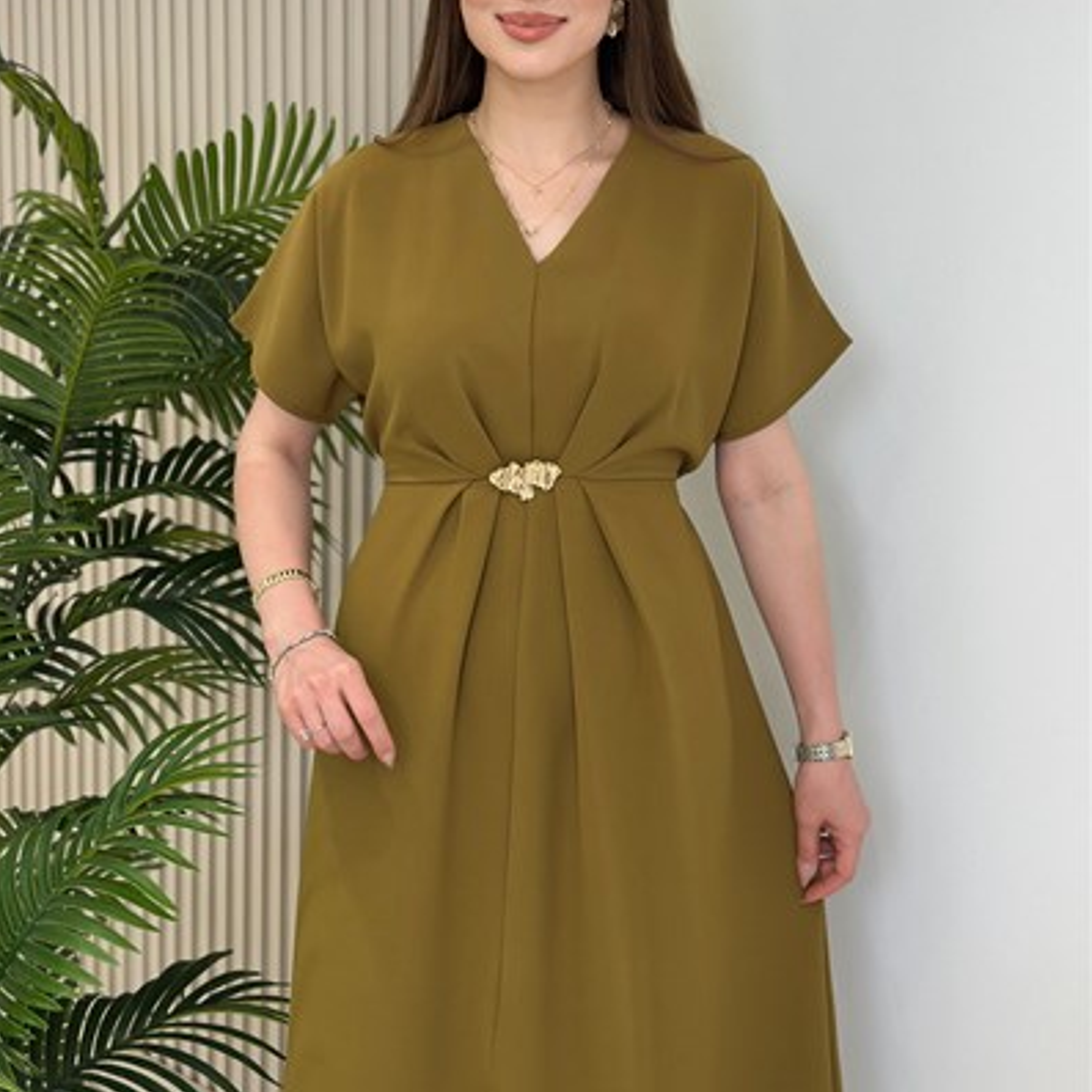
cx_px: 545
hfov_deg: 30.0
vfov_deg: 29.9
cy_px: 395
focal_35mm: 57
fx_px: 2034
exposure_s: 1/196
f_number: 1.78
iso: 80
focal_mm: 6.86
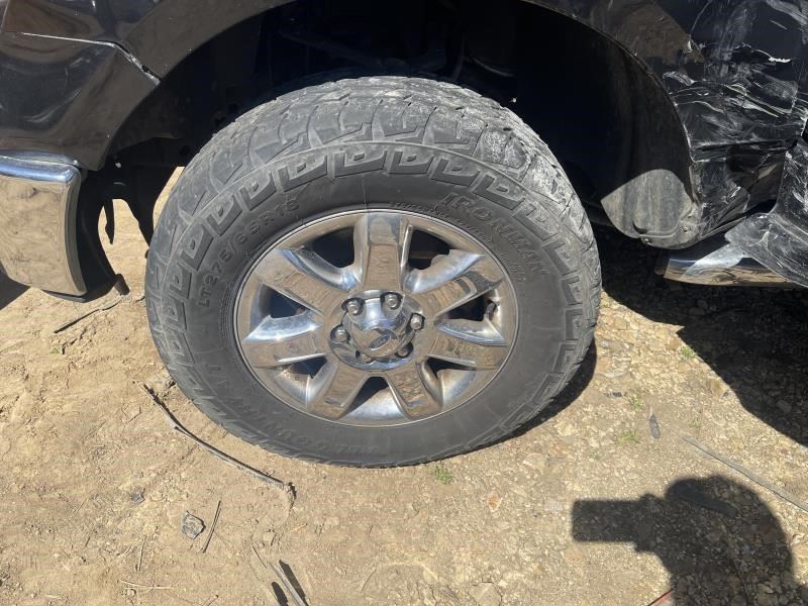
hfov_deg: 69.4
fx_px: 584
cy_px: 303
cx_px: 404
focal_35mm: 25
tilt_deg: -39.2
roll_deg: -1.6
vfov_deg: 54.9
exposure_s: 1/3086
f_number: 1.6
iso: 32
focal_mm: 5.1
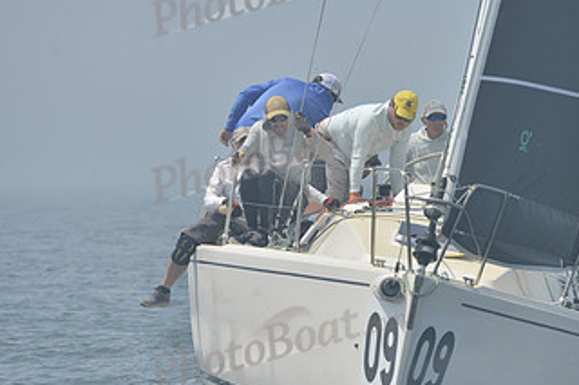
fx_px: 11670
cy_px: 225
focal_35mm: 726
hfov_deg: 2.8
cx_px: 501
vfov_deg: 1.9
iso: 280
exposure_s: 1/1000
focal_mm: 400
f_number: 9
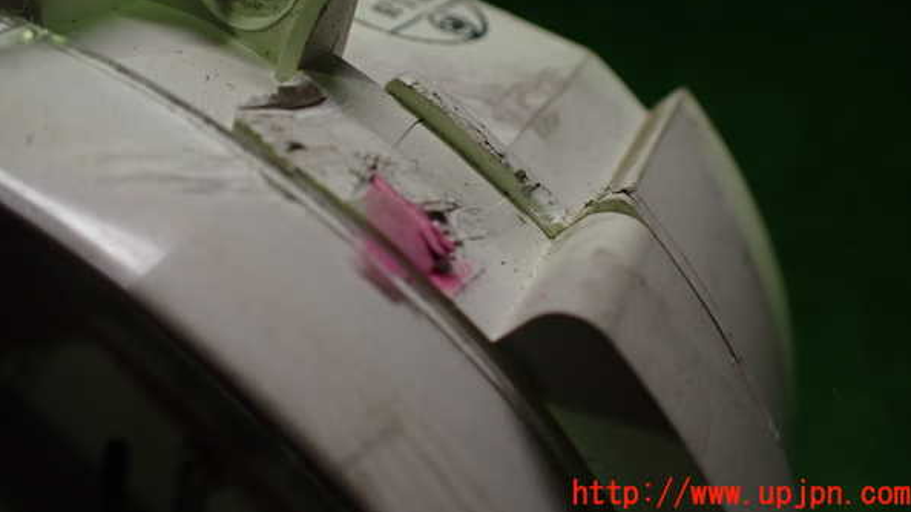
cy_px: 169
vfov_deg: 35.3
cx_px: 459
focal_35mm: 33
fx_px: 797
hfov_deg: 59.5
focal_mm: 5.4
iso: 250
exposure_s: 1/125
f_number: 2.3
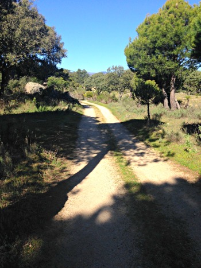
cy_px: 134
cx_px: 100
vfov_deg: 55.4
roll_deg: -1.1
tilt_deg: -10.9
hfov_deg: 42.9
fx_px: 256
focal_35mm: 33
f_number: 2.4
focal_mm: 4.12
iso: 50
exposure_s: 1/1427
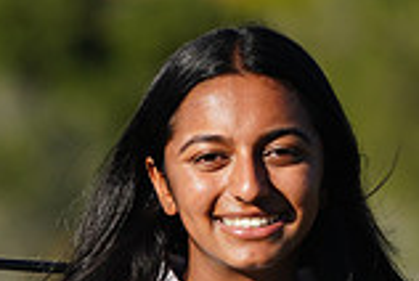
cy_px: 404
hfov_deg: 2.5
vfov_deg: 1.7
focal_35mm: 810
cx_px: 223
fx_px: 9445
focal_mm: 221
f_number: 5.6
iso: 100
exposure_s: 1/500
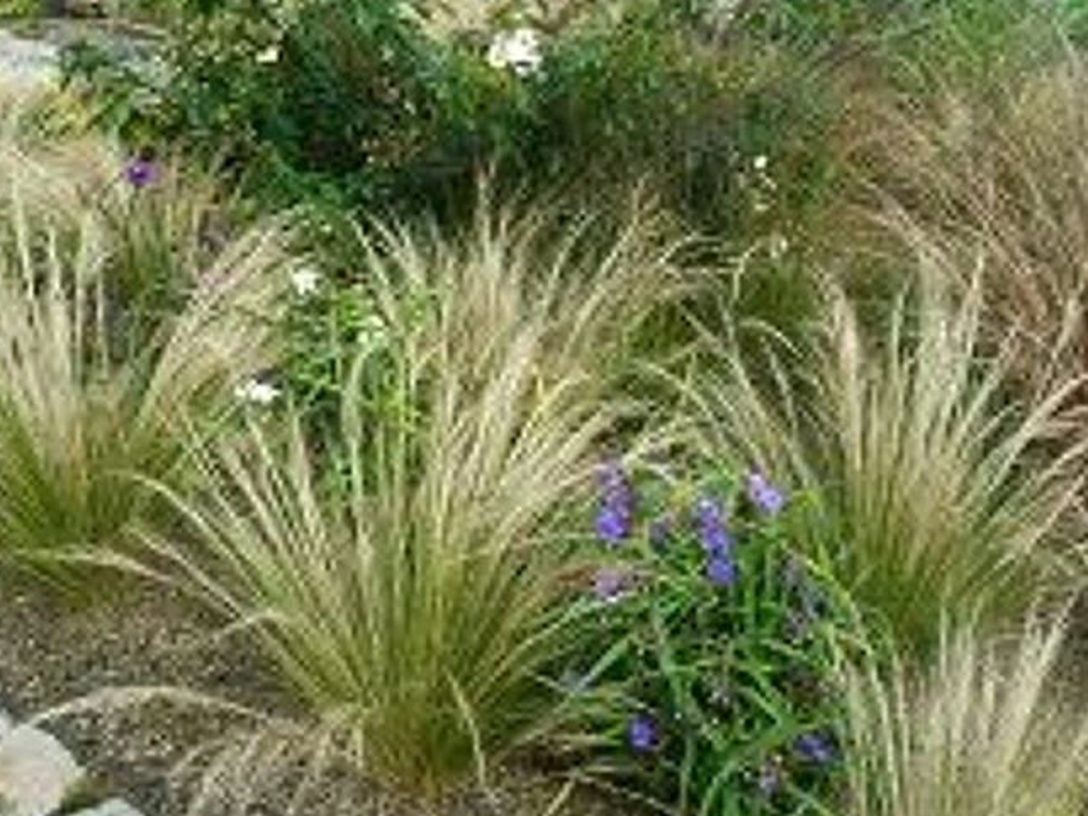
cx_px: 596
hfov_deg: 47.8
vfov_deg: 36.2
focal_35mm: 39
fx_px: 1226
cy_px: 226
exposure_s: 1/250
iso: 80
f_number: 4
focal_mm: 4.1
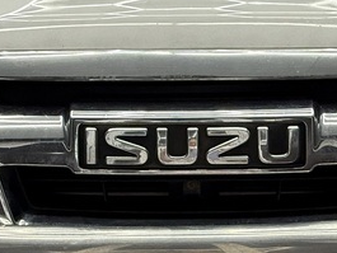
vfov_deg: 26.7
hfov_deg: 35.5
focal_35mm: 54
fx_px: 526
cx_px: 187
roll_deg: +0.9
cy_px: 192
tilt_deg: -20.0
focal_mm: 2.22
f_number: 2.2
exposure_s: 1/100
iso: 200
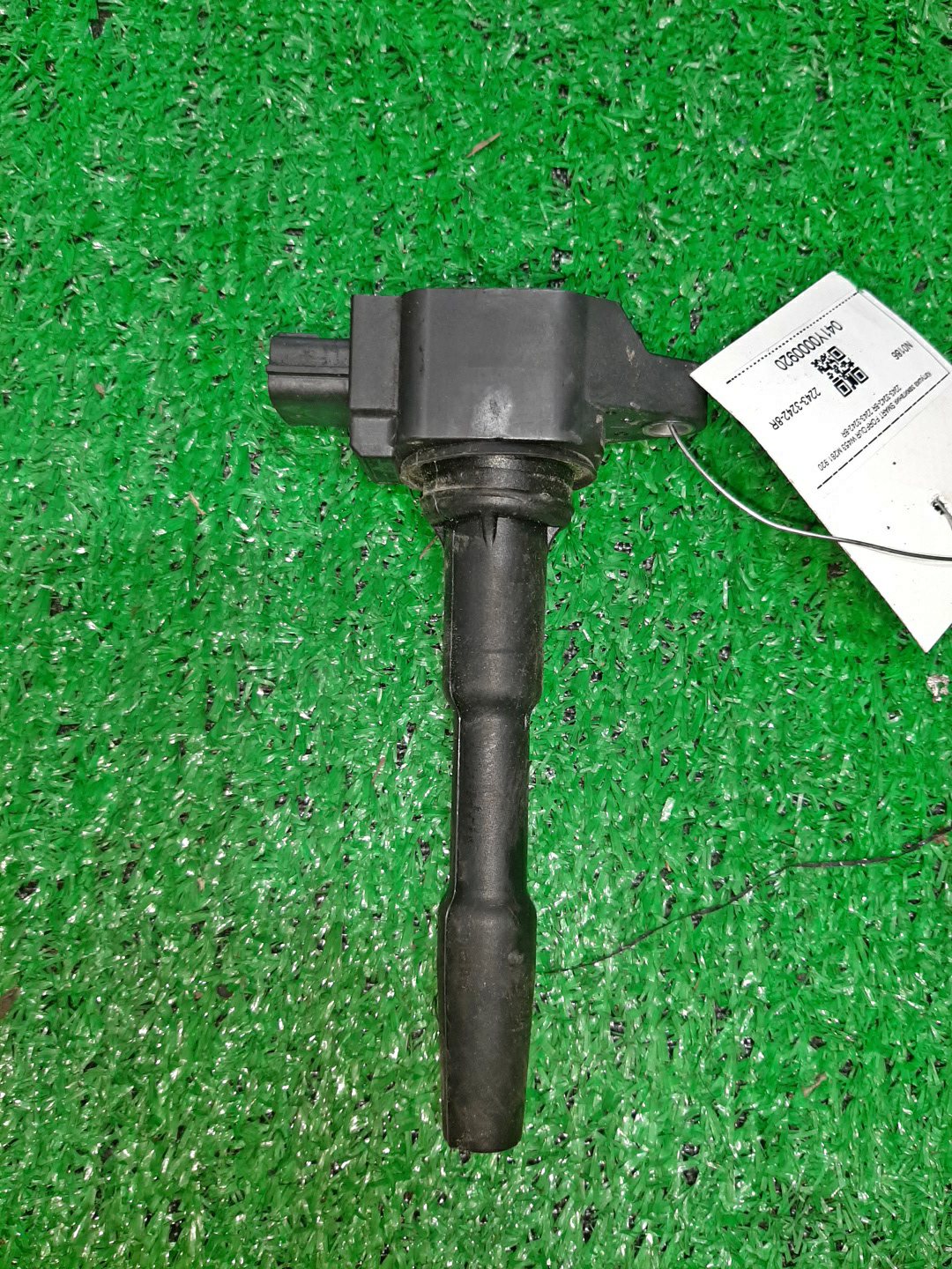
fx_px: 953
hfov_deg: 53.1
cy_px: 634
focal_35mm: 26
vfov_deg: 67.3
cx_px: 476
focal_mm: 3.93
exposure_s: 1/50
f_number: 1.7
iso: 93
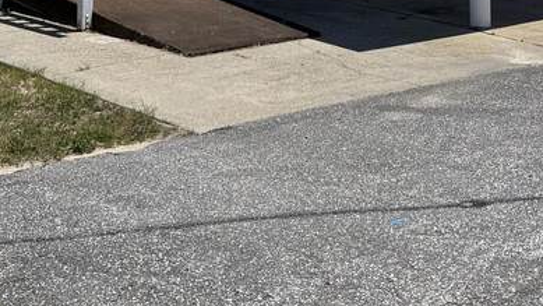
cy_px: -267
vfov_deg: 12.7
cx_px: 324
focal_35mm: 86
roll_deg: +0.6
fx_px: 1238
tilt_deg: +1.3
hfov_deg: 24.7
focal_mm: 6.76
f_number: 1.78
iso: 80
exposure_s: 1/5814
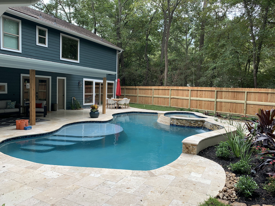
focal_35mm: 26
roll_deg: -1.8
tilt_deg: -3.6
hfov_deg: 67.3
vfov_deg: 53.1
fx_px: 207
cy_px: 103
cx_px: 138
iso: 25
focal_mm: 4.25
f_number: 1.8
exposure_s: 1/402
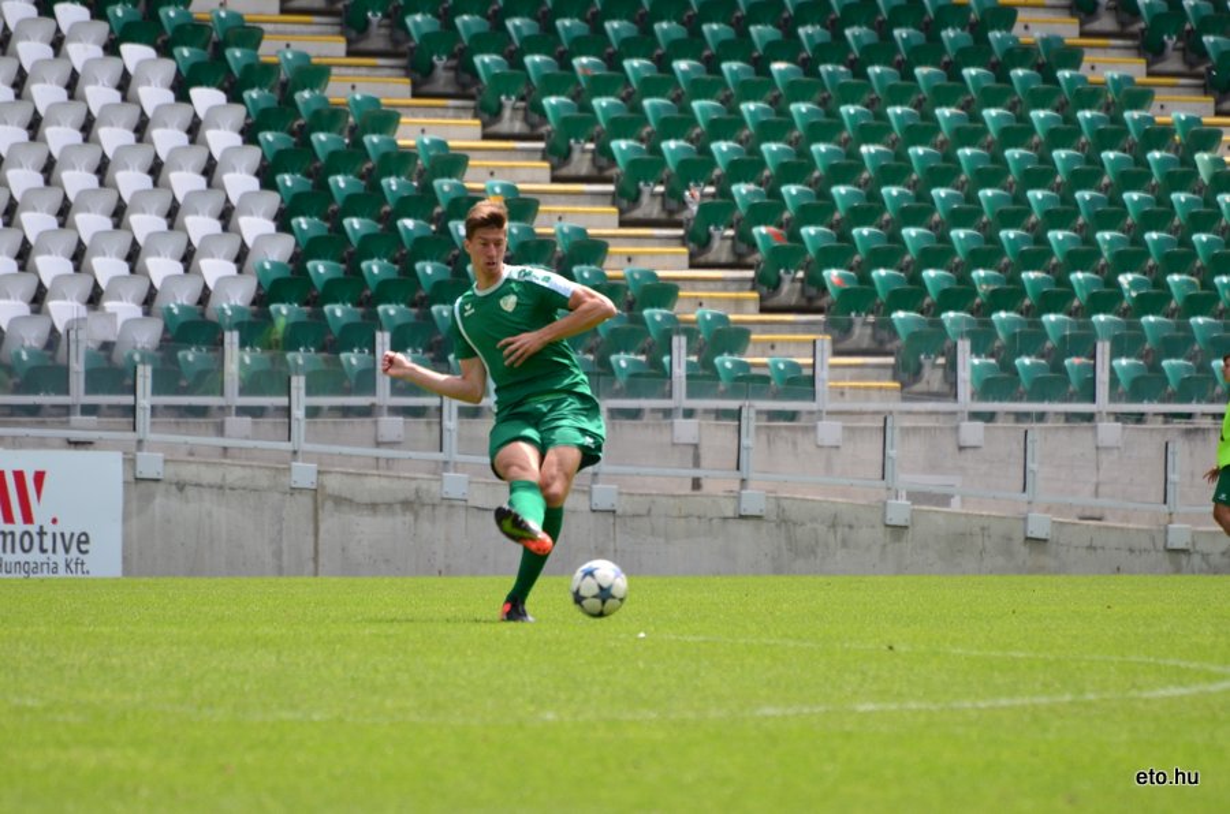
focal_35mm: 450
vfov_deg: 3.0
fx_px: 15342
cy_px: 407
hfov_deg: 4.6
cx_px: 615
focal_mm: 300
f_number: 5.6
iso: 250
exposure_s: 1/800
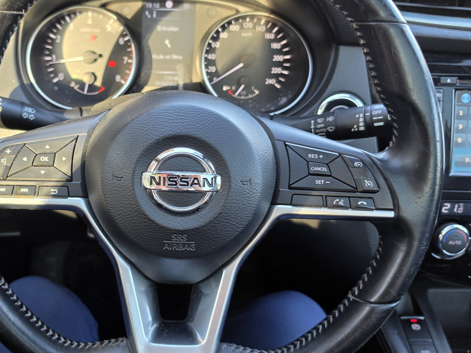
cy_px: 149
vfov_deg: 40.6
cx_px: 150
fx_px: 476
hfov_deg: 51.5
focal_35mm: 35
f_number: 1.4
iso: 40
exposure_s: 1/100
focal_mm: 6.5
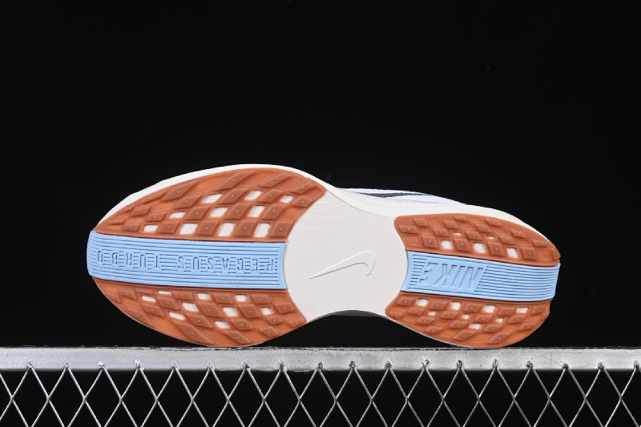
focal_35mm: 75
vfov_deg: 18.2
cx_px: 320
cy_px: 214
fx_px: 1335
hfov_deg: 27.0
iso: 160
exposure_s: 1/80
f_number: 8
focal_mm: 50
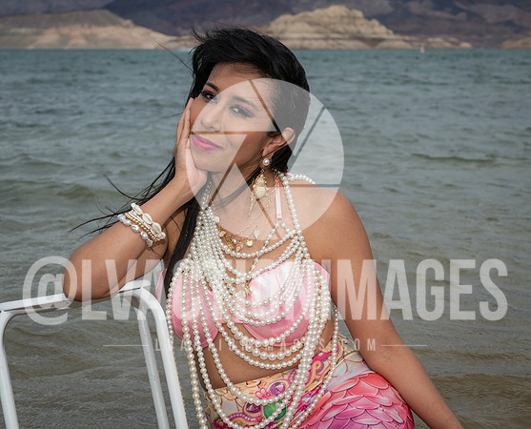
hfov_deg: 22.4
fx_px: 1338
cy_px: 204
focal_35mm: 85
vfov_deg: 18.2
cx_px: 289
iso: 64
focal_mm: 65
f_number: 10
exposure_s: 1/250
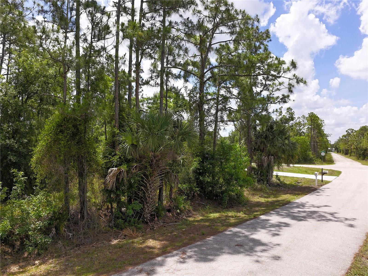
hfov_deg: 71.6
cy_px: 138
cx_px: 184
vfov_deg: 56.8
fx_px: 255
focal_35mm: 24
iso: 160
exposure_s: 1/1000
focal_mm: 4.55
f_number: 2.8
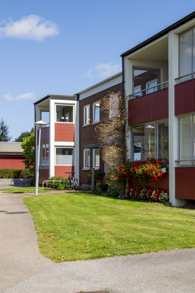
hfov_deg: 23.8
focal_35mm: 57
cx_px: 98
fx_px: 463
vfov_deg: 35.1
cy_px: 146
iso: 100
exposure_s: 1/200
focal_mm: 38
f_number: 7.1
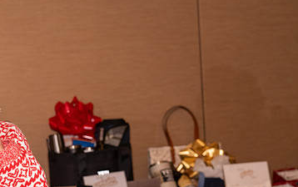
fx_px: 658
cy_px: 152
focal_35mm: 81
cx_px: 75
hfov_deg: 25.2
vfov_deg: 16.0
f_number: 4
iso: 3200
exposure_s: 1/60
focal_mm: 49
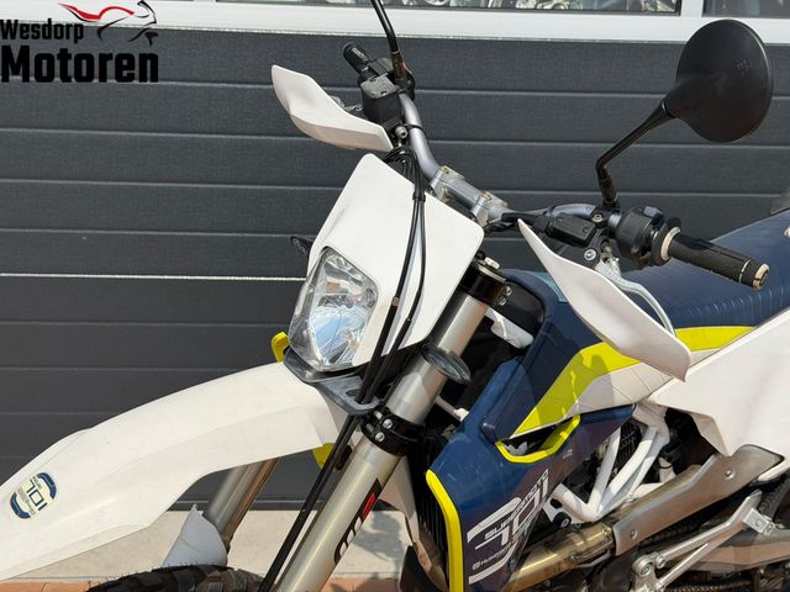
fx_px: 1095
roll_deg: -1.5
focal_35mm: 48
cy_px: 296
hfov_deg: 39.7
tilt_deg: -16.5
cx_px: 395
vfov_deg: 30.3
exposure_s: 1/6536
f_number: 1.78
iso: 64
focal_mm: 6.76
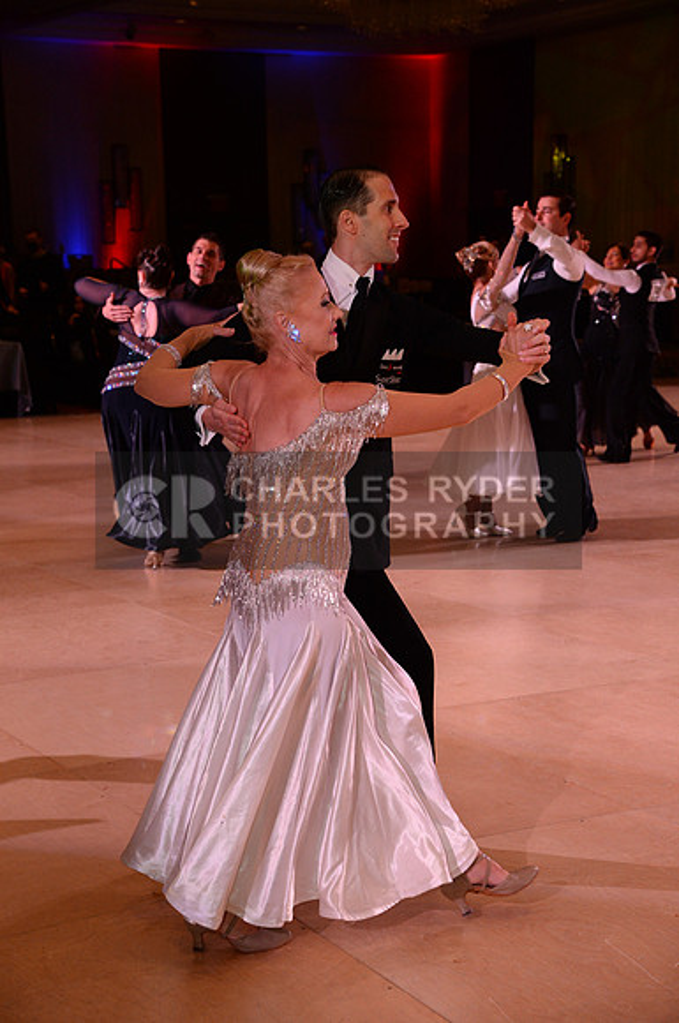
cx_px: 340
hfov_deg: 20.6
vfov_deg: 30.6
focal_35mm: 66
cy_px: 512
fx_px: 1873
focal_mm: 66
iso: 2500
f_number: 7.1
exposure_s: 1/250
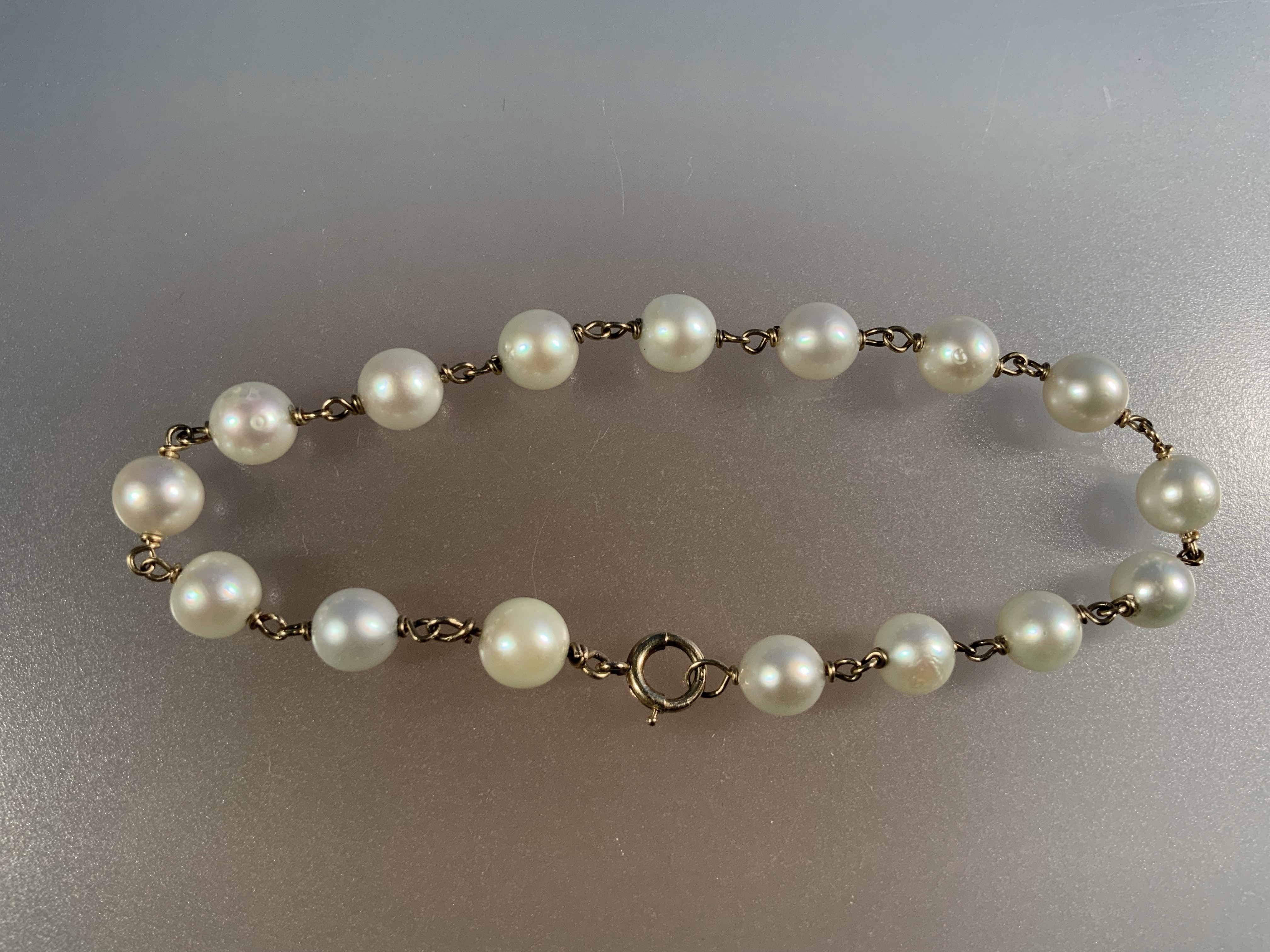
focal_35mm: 29
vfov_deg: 48.2
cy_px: 476
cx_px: 635
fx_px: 1064
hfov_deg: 61.7
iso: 40
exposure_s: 1/60
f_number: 1.8
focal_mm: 3
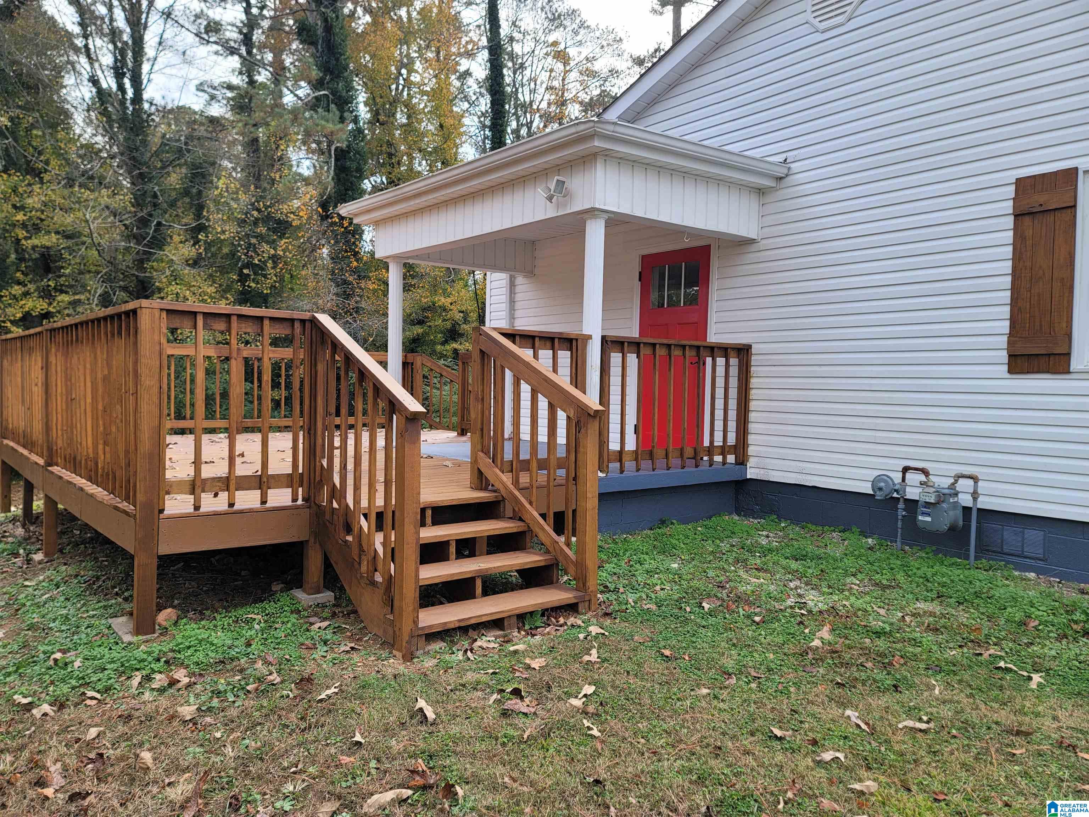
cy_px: 408
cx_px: 544
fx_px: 786
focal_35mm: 25
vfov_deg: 54.9
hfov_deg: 69.4
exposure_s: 1/206
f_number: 1.8
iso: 20
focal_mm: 7
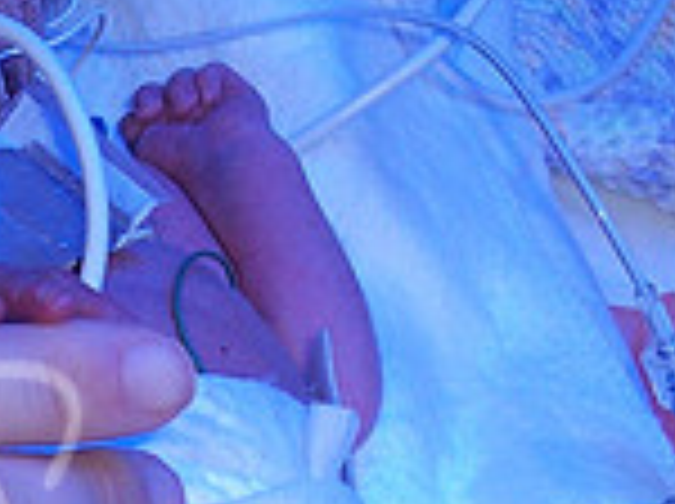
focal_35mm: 151
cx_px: -54
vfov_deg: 9.7
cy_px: 569
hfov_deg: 12.9
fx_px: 2940
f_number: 3.4
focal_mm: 8
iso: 100
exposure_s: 1/250
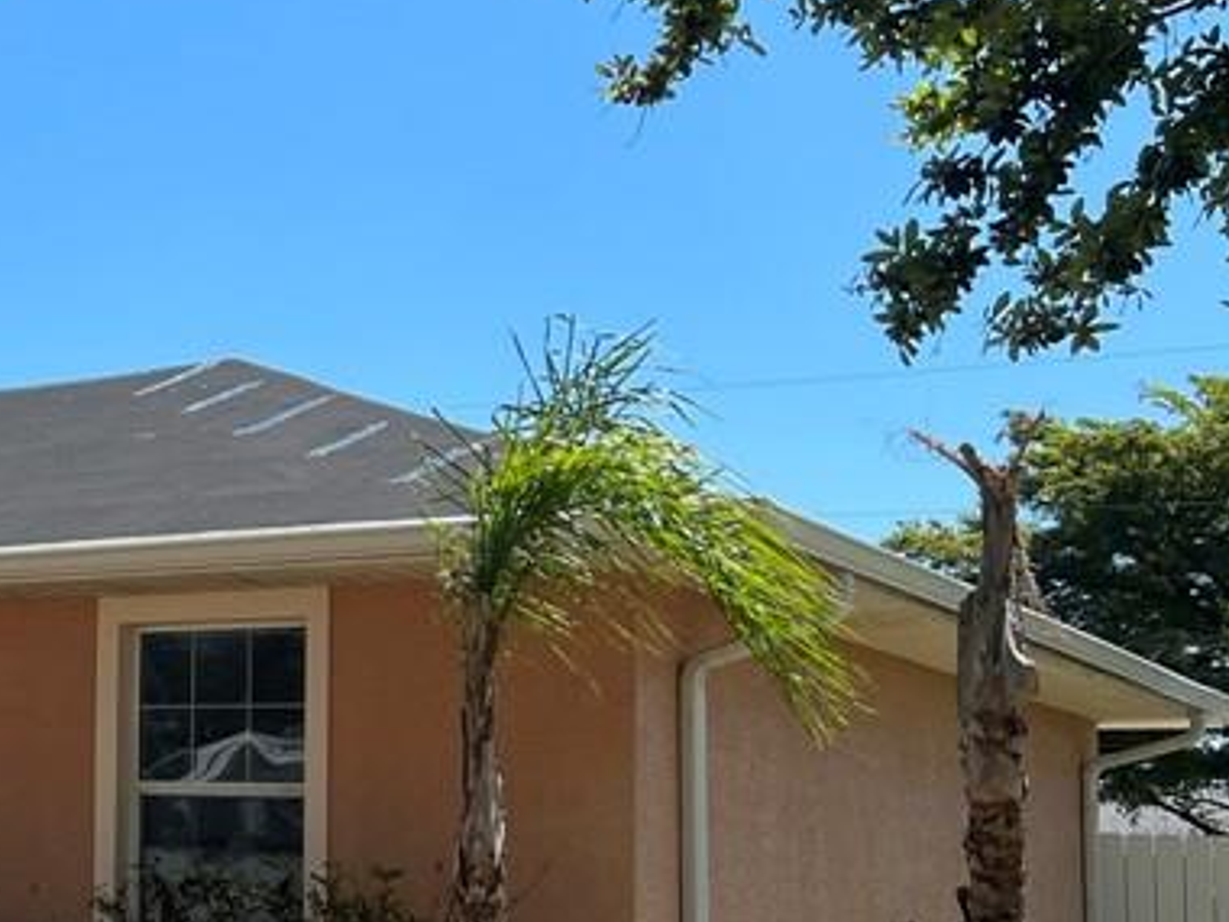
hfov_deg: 24.5
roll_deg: -2.8
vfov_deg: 21.0
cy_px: 573
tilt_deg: +6.3
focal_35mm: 70
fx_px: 2485
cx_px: -336
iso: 50
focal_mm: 5.7
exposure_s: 1/3704
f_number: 1.5
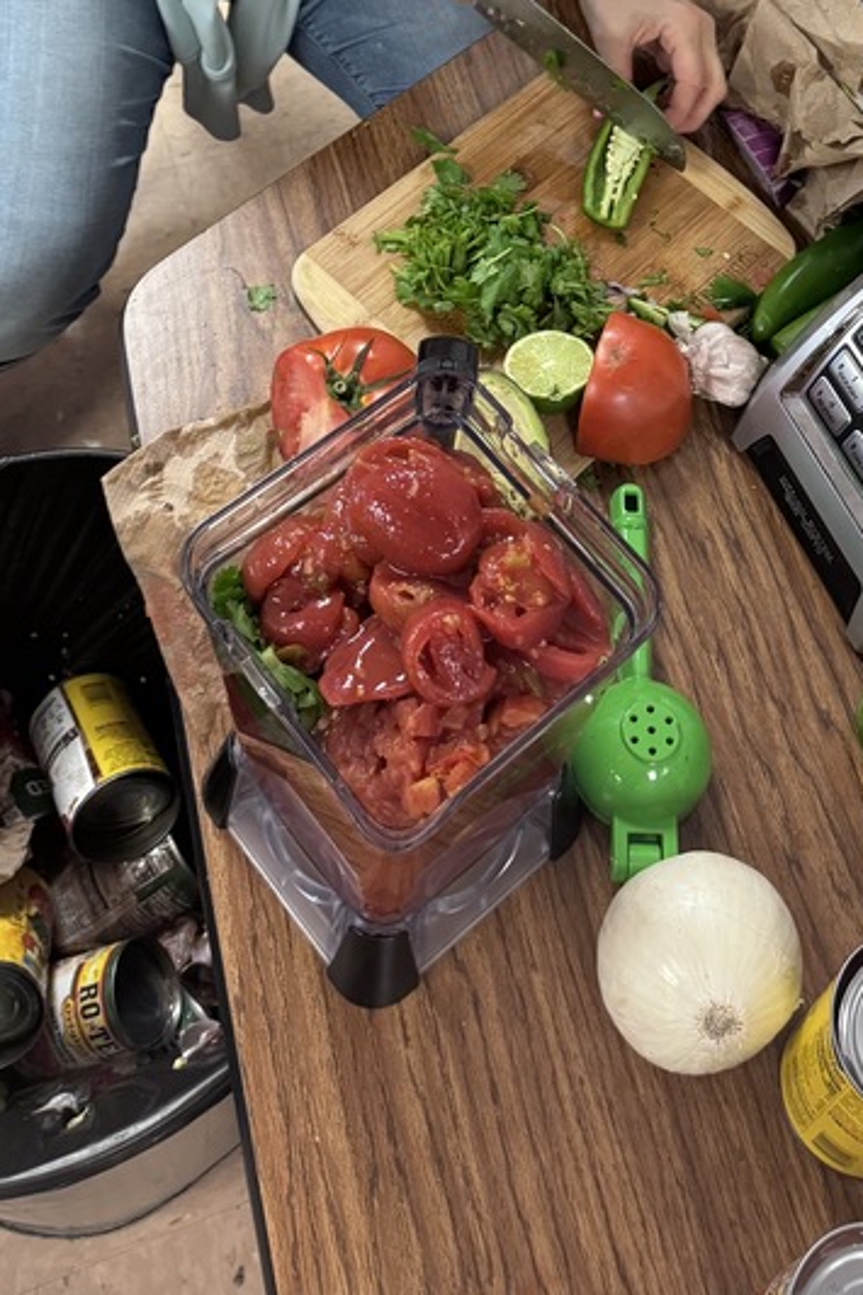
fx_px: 1727
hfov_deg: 28.0
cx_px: 540
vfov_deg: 37.7
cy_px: 73
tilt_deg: -50.0
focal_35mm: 48
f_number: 1.78
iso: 400
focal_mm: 6.76
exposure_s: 1/60
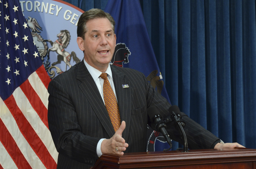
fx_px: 1065
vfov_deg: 9.1
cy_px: 84
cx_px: 128
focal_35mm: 150
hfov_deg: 13.7
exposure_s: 1/60
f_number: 5.6
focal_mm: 100
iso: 2000
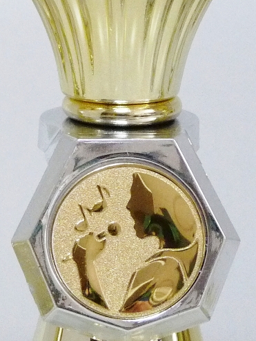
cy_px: 154
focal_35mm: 189
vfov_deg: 10.5
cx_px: 119
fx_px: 1860
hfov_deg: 7.9
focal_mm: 26
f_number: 3.6
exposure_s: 1/40
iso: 400
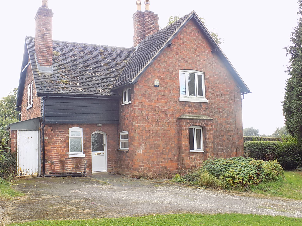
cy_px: 113
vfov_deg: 37.7
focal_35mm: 38
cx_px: 149
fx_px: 331
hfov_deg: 49.0
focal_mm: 6.6
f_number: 3.5
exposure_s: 1/80
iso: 80
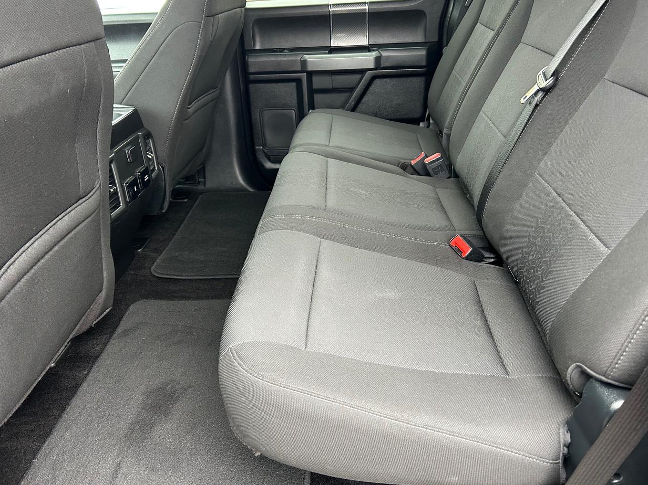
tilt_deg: -28.0
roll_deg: +1.5
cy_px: 236
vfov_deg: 51.3
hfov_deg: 65.3
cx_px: 318
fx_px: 505
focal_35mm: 27
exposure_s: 1/60
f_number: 1.5
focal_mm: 5.7
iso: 200
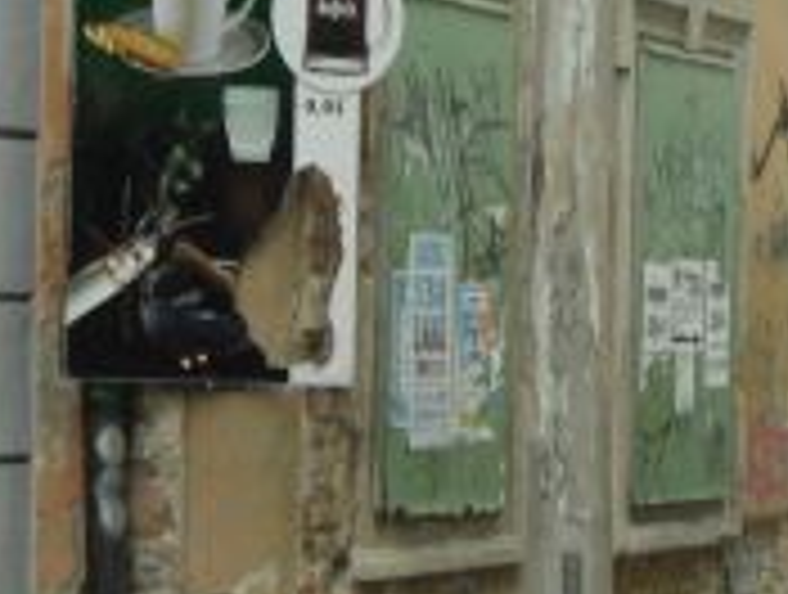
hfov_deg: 9.0
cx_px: 720
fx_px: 4996
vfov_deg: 6.8
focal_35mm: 219
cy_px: 68
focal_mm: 10.3
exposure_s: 1/45
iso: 100
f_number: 4
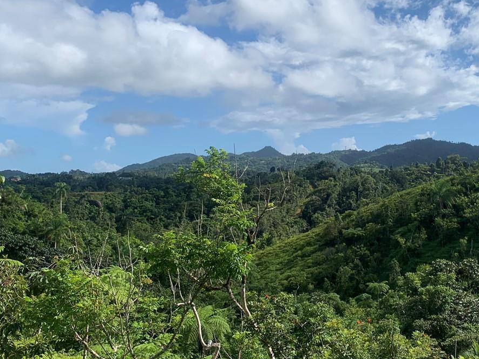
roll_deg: -0.7
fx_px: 650
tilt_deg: +4.2
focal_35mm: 47
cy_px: 150
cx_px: 372
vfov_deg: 30.8
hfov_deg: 39.1
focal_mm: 4.25
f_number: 1.8
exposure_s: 1/4098
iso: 25
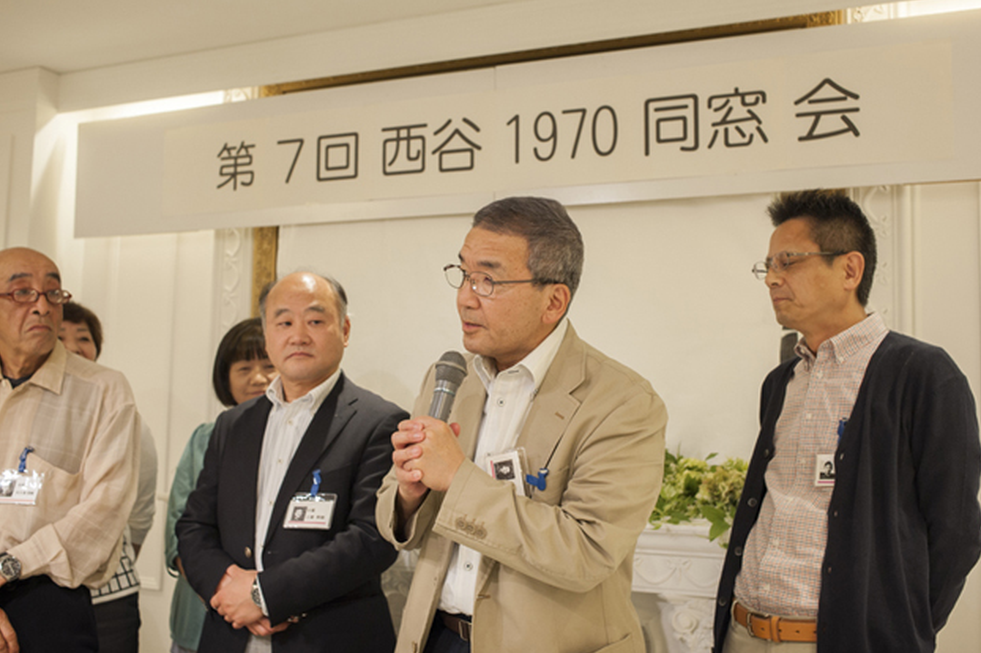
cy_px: 320
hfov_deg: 53.2
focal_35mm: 36
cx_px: 479
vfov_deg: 36.8
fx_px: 980
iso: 450
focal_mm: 35
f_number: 5.6
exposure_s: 1/100
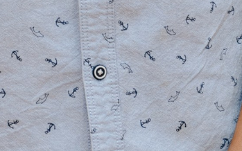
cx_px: 52
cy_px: -293
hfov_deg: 4.3
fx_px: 3205
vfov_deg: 2.7
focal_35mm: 486
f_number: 4
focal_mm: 65
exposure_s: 1/160
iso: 250
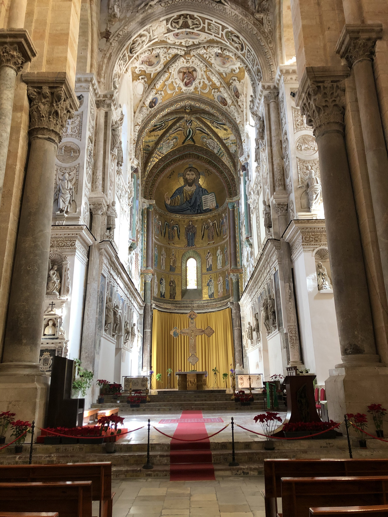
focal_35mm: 28
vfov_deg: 63.4
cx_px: 194
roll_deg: +1.2
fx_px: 418
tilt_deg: +17.3
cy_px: 258
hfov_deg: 49.7
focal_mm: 4
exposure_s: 1/20
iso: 40
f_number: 1.8
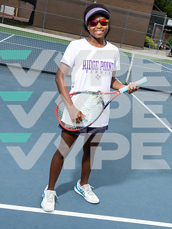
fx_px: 331
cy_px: 110
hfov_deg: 29.1
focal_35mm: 50
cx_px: 85
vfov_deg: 38.2
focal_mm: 45
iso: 100
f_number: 8
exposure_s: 1/250
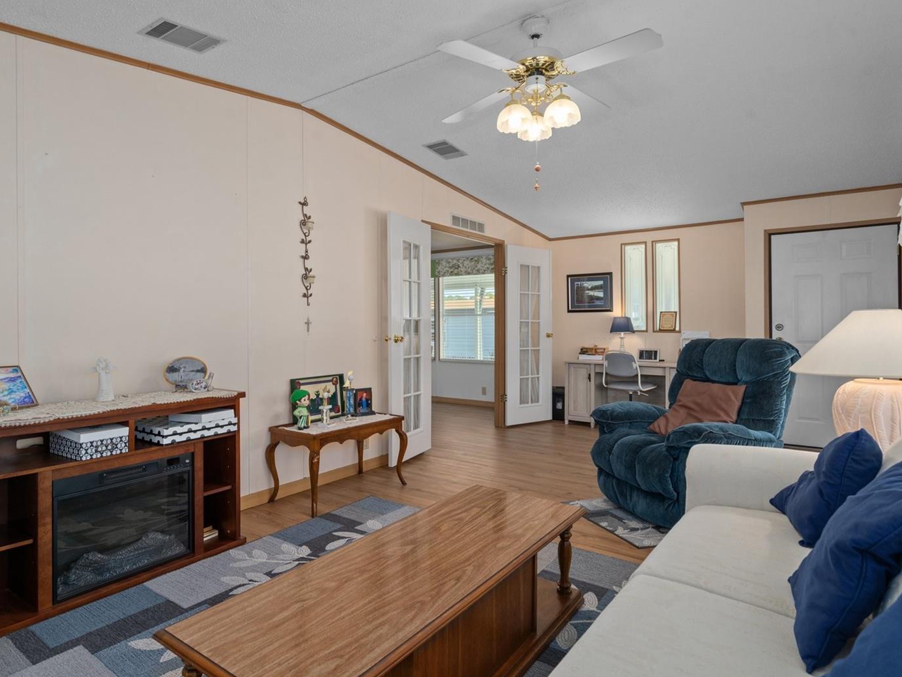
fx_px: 521
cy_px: 333
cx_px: 439
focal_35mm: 20
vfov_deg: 66.0
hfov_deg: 81.7
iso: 320
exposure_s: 1/8
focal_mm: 18
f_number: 8
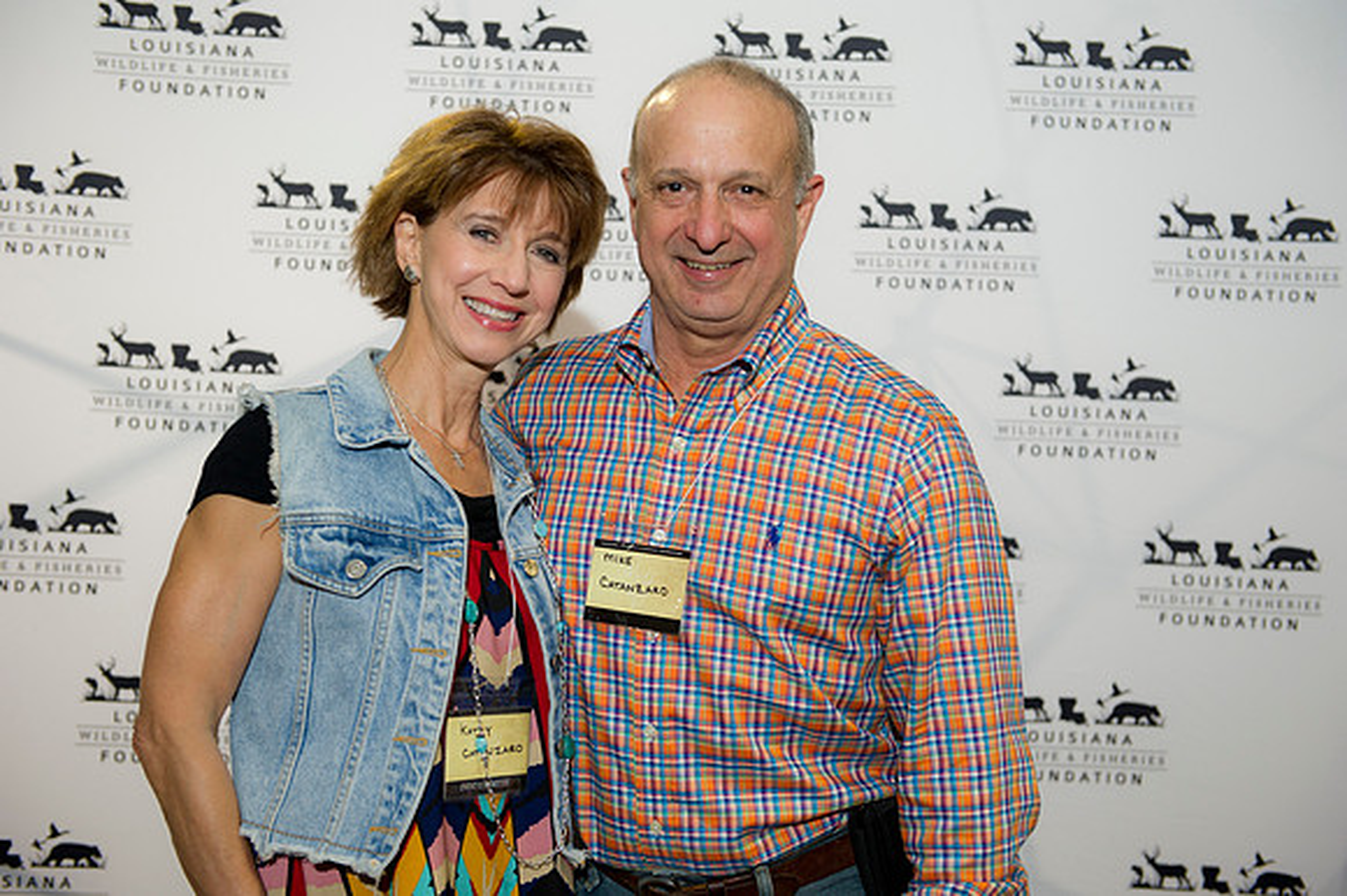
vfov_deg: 28.0
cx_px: 674
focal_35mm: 48
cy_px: 448
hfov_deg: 41.1
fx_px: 1795
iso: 800
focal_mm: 48
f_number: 3.5
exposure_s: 1/125
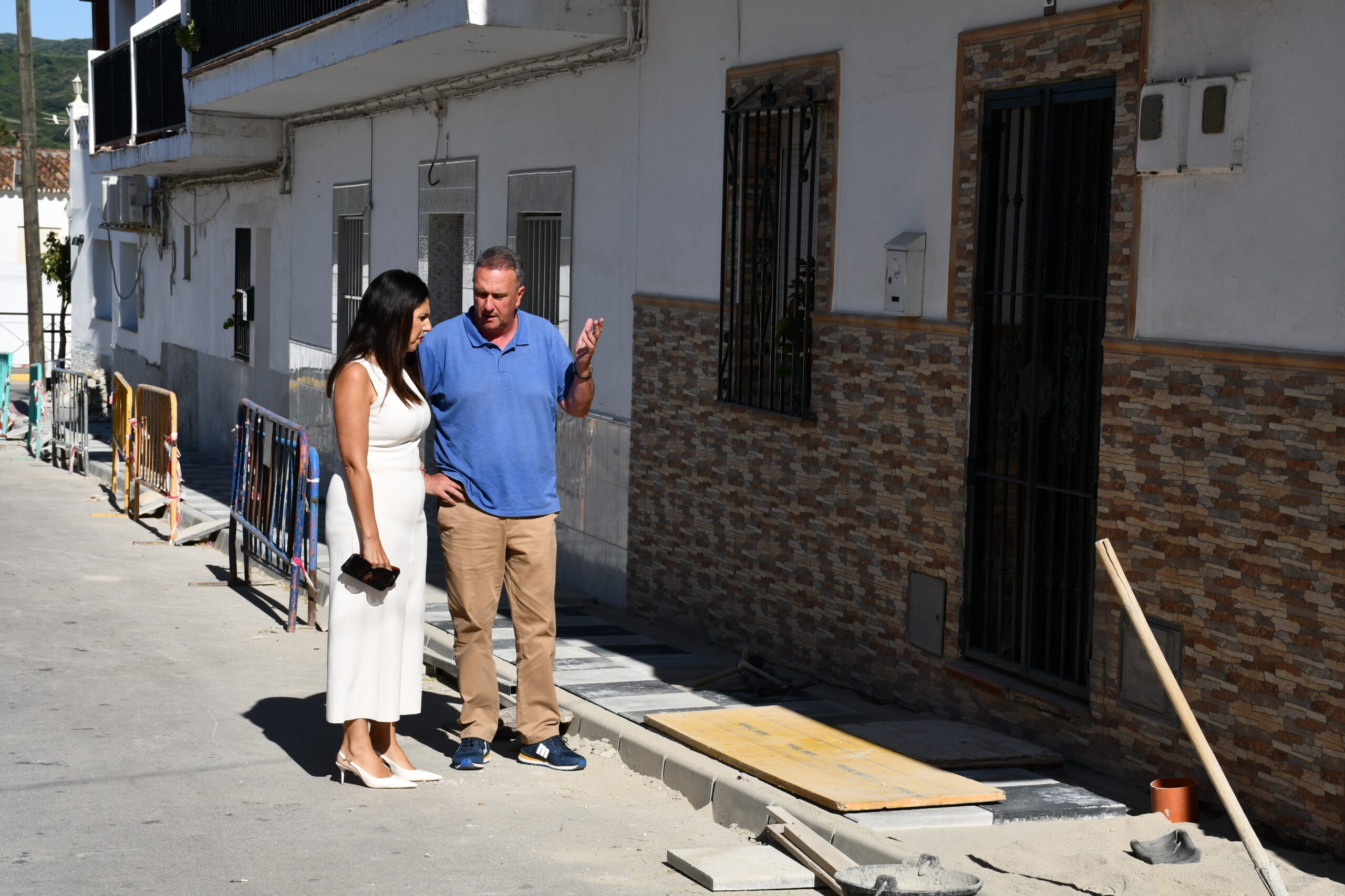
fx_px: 2802
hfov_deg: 27.0
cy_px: 448
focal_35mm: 75
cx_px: 672
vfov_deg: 18.2
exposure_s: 1/250
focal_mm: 50
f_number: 11
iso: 100
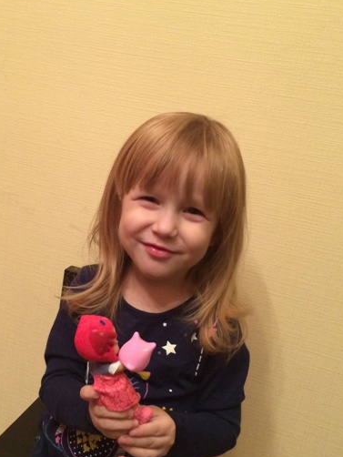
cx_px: 140
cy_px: 242
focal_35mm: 39
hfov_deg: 36.7
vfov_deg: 47.8
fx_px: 515
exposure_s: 1/30
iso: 320
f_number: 2.2
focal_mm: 4.12
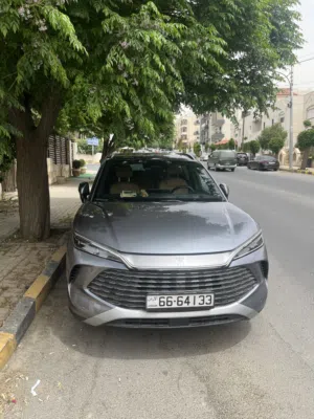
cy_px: 210
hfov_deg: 53.1
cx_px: 157
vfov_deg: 67.3
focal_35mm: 26
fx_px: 314
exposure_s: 1/1477
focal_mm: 5.1
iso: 50
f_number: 1.6
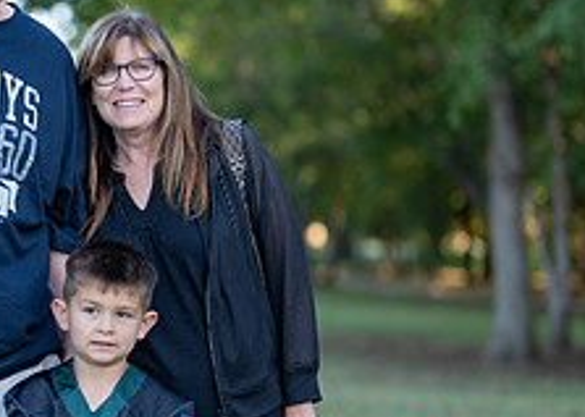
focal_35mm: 136
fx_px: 2258
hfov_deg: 14.6
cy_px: 268
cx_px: 55
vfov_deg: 10.5
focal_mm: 50
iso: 100
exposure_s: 1/1250
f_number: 1.2
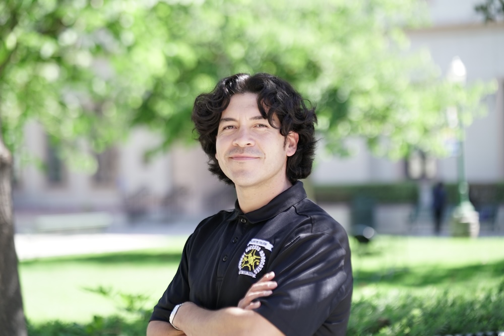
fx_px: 1400
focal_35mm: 100
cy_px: 168
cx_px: 252
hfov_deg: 20.4
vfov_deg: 13.7
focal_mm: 100
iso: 320
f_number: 3.2
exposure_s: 1/500
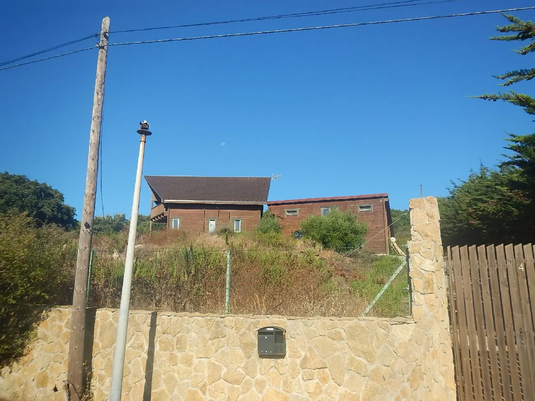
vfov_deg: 49.7
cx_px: 268
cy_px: 200
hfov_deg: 63.4
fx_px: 433
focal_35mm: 28
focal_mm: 5
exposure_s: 1/1000
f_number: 3.9
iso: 125
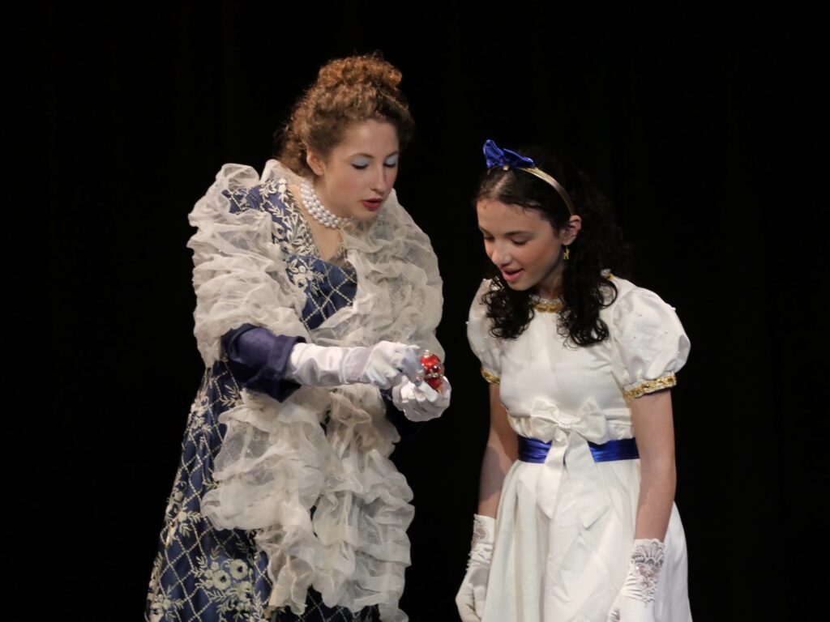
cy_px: 311
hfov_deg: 12.3
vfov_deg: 9.3
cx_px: 415
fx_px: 3836
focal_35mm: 160
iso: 2500
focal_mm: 80
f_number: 5.6
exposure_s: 1/200
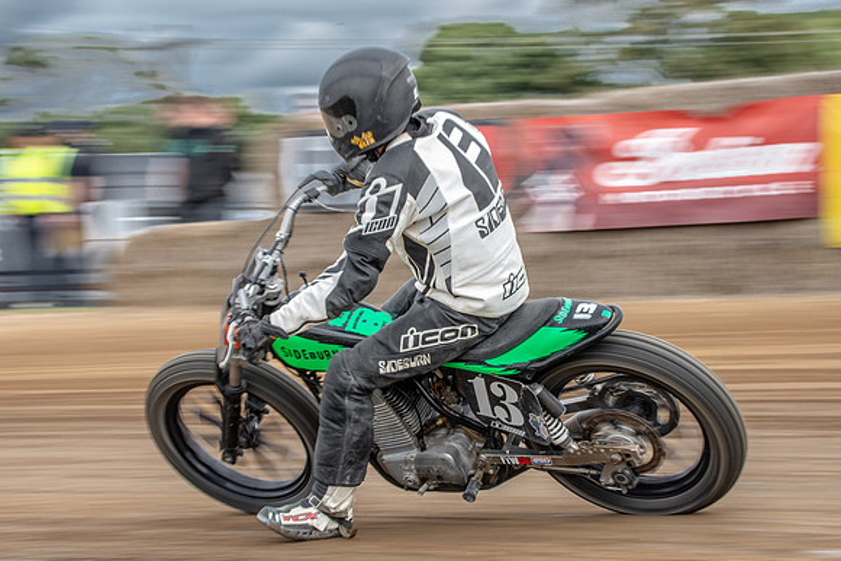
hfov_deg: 17.4
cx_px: 437
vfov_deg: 11.7
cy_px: 240
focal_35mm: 118
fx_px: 2746
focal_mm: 60
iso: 200
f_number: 9
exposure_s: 1/100
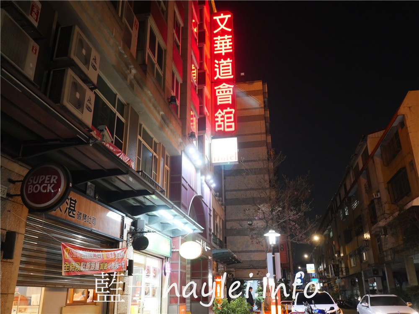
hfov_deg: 60.0
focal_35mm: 30
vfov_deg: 46.8
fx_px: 363
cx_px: 210
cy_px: 157
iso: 2500
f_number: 1.7
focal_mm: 15
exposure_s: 1/60
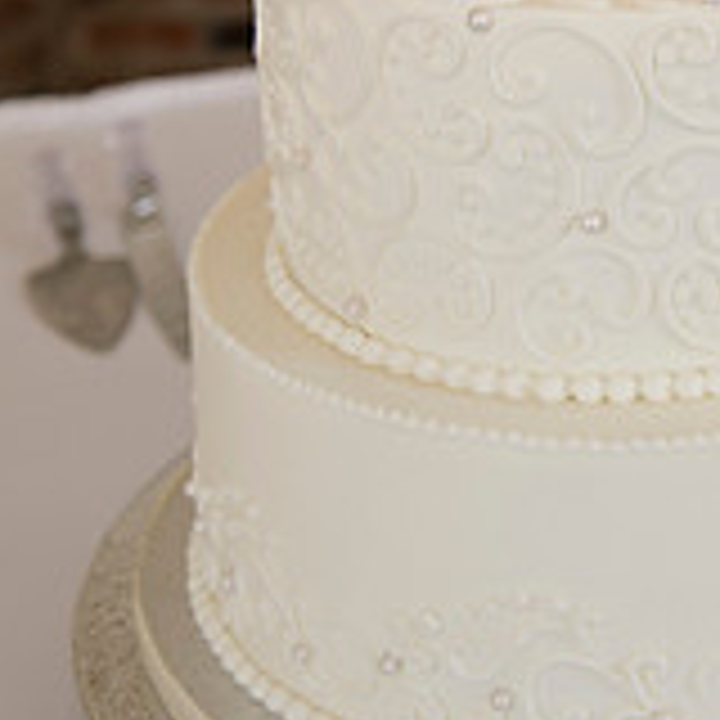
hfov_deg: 18.8
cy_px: 104
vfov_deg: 18.8
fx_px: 2141
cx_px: 619
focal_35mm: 91
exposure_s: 1/100
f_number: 4
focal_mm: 38
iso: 800
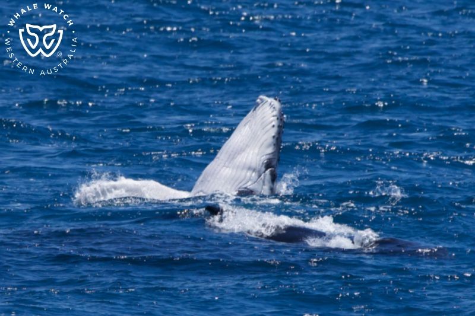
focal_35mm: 600
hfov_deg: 3.4
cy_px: 158
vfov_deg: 2.3
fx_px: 7915
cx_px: 238
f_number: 8
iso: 1000
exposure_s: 1/3200
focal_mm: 600
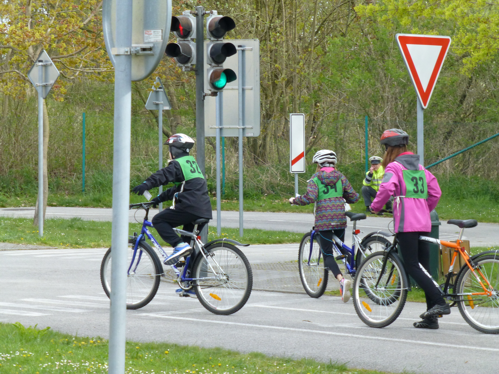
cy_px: 187
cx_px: 250
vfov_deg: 9.6
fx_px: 2220
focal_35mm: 154
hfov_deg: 12.8
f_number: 5.4
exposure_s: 1/320
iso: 320
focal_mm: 27.6
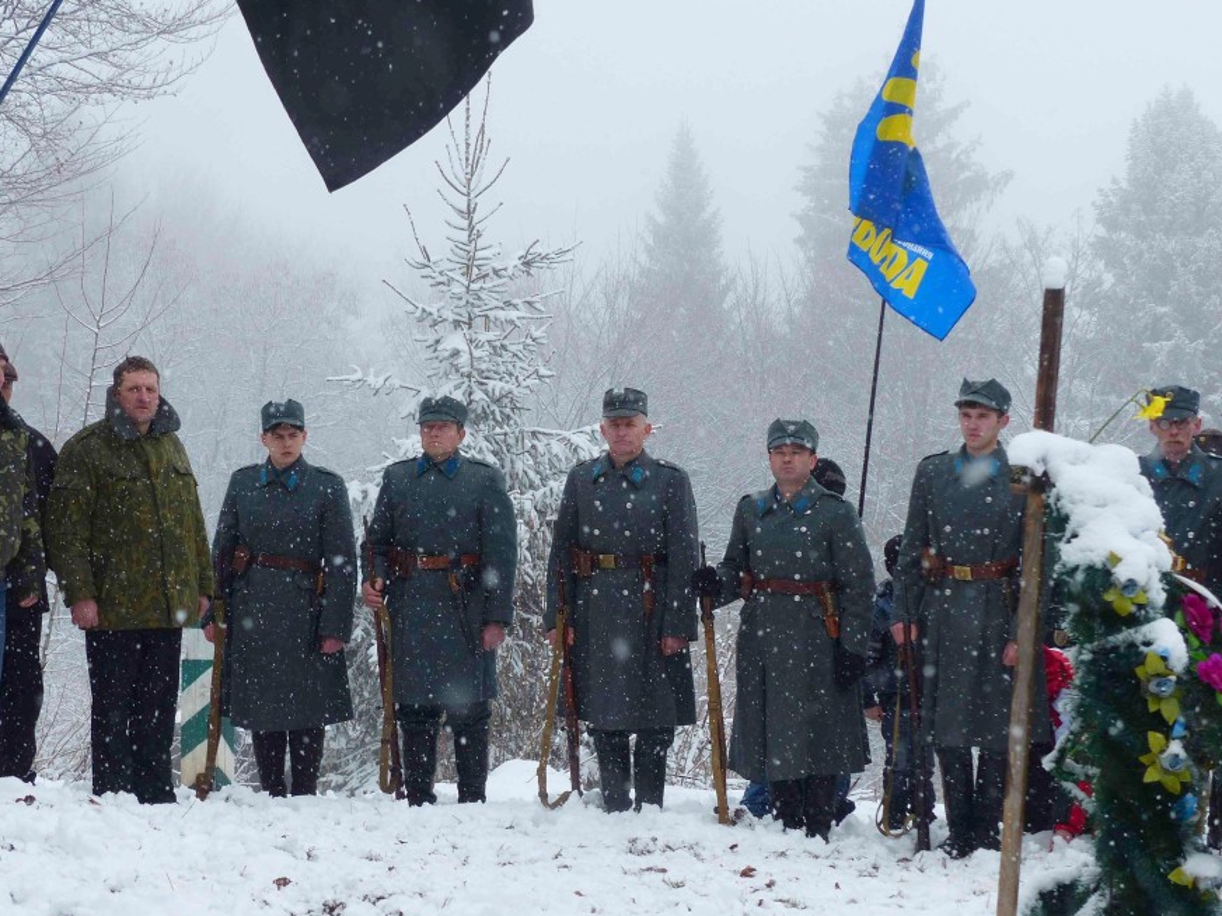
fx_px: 2859
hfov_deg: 24.1
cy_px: 528
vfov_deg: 18.2
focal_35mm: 81
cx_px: 538
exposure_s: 1/500
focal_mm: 12.5
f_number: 4
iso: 100
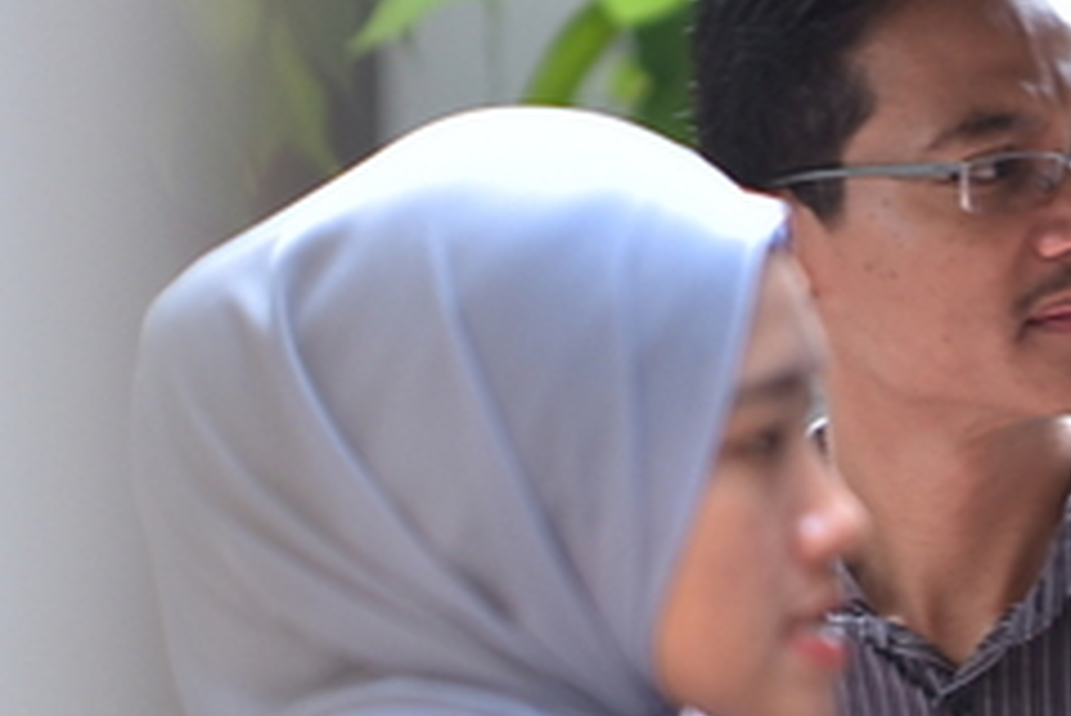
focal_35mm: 1163
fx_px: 34619
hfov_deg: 1.8
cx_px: 1274
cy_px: 799
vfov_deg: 1.2
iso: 100
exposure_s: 1/125
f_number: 2.8
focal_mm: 180
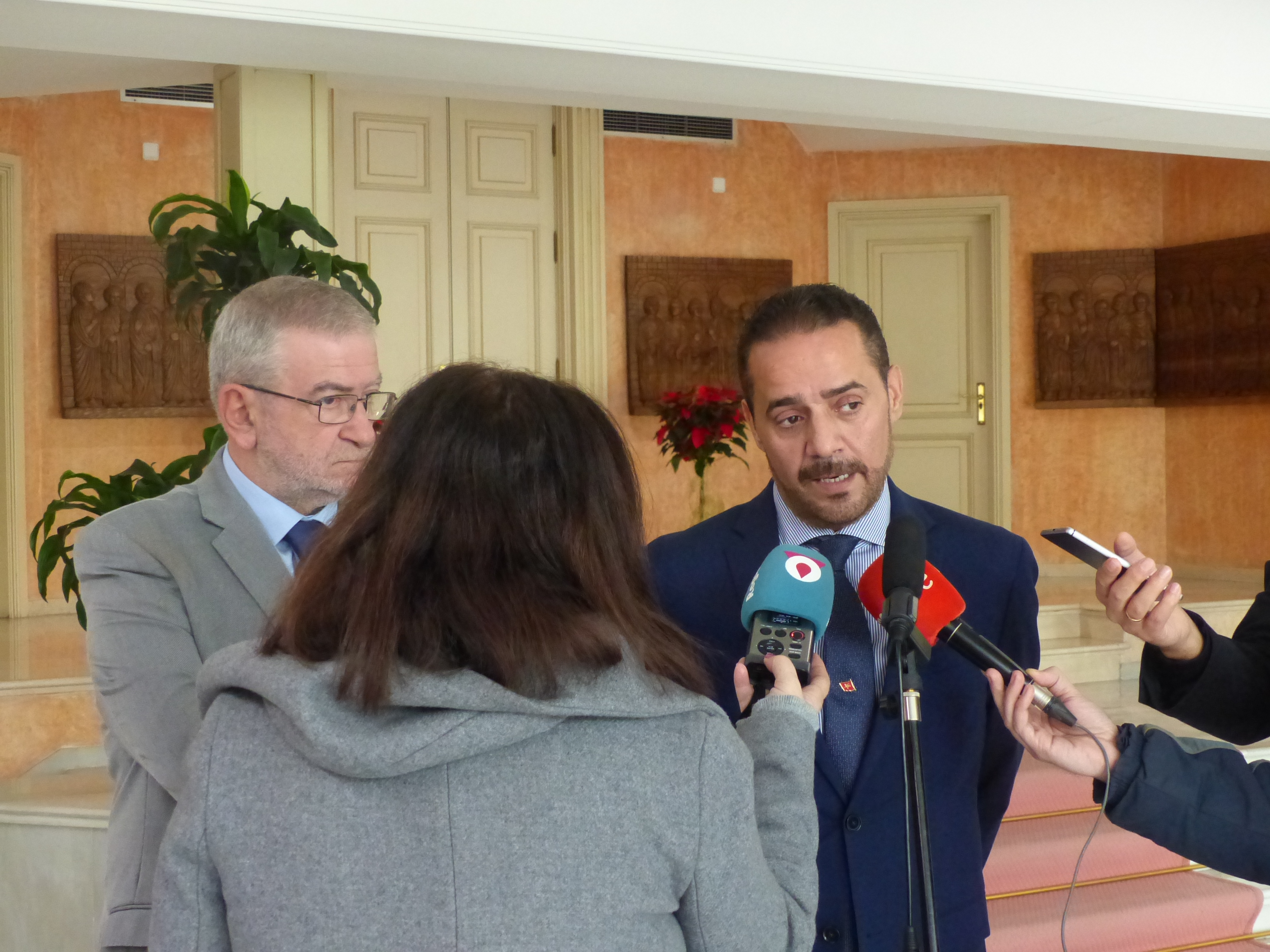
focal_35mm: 52
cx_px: 635
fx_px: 1908
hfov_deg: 36.8
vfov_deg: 28.0
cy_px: 476
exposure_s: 1/125
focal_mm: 9.4
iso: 800
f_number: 2.8
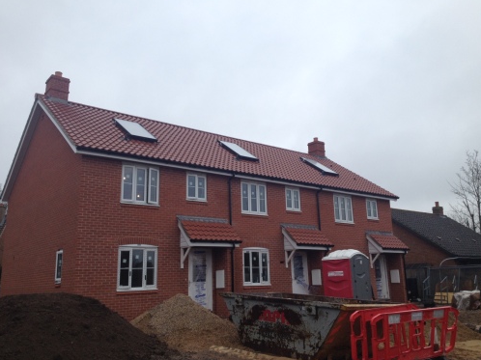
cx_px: 245
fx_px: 500
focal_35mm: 36
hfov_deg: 51.4
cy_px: 177
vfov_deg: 39.6
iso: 50
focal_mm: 4.28
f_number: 2.4
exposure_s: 1/400
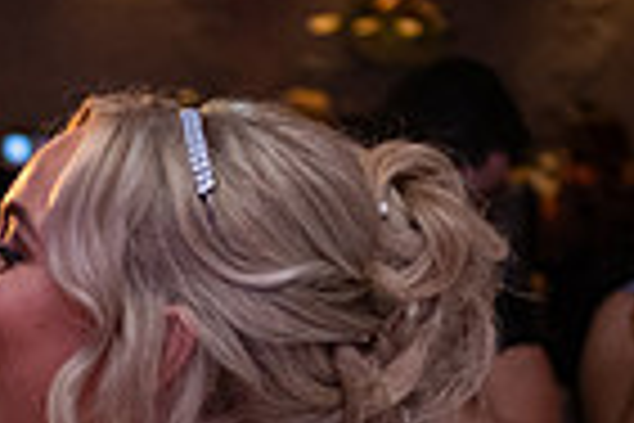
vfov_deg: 6.9
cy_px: 551
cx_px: -108
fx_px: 3487
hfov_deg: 10.2
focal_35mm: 198
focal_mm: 48
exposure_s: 1/160
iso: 1250
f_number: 3.5
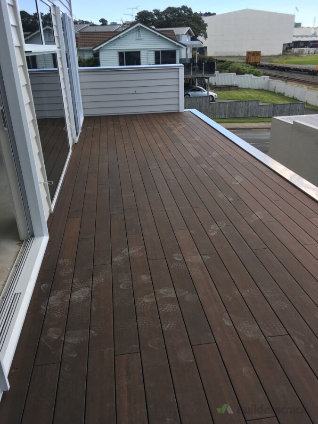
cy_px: 212
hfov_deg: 48.2
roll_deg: +2.1
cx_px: 159
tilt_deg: -24.2
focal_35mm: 29
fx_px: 355
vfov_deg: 61.7
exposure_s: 1/466
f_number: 2.2
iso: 25
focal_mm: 4.15
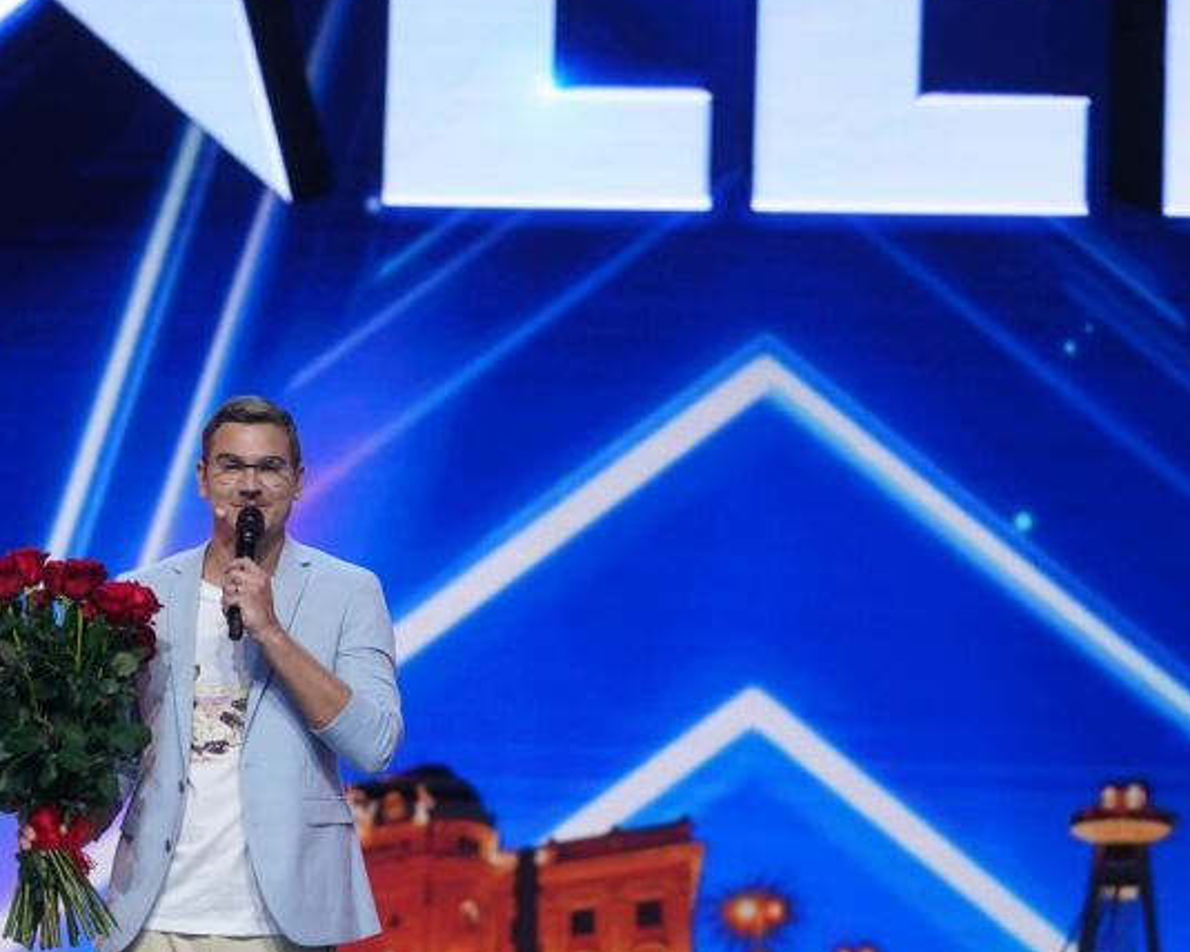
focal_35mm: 284
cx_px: 178
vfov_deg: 5.4
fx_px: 10002
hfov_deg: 6.8
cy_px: 823
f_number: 2.8
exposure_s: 1/250
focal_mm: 135
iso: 1600
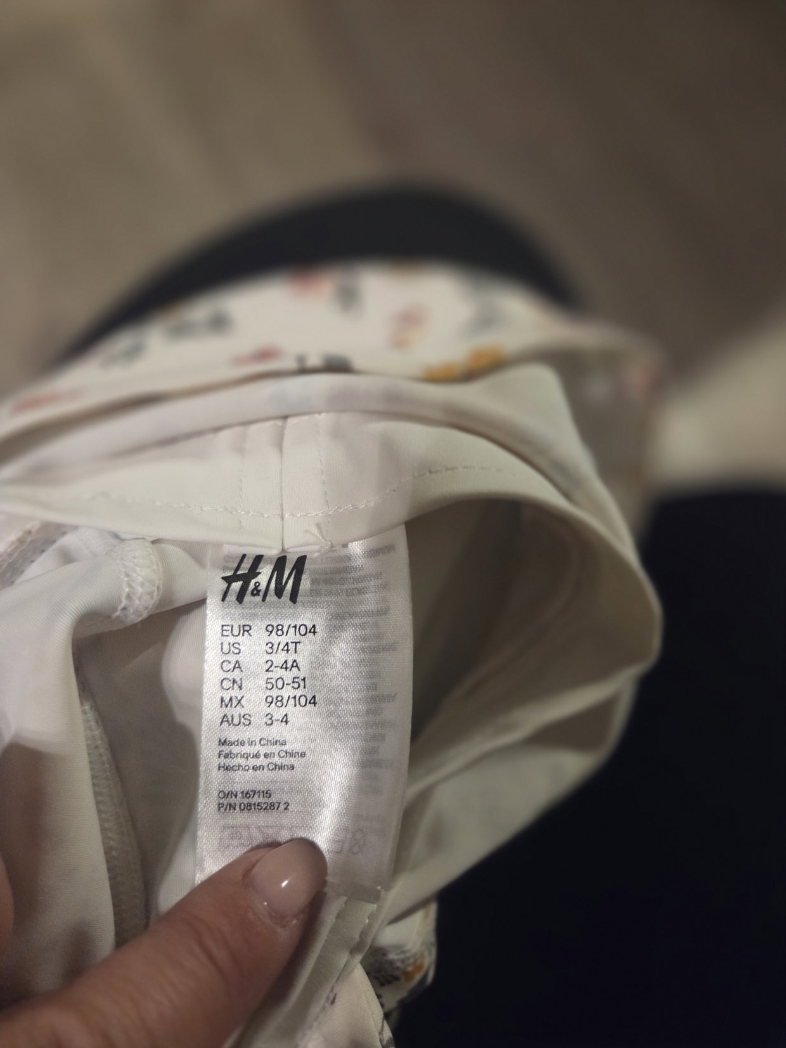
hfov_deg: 58.9
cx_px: 393
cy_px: 524
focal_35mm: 23
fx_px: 696
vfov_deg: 73.9
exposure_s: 1/100
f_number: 1.8
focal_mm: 5.4
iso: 1250
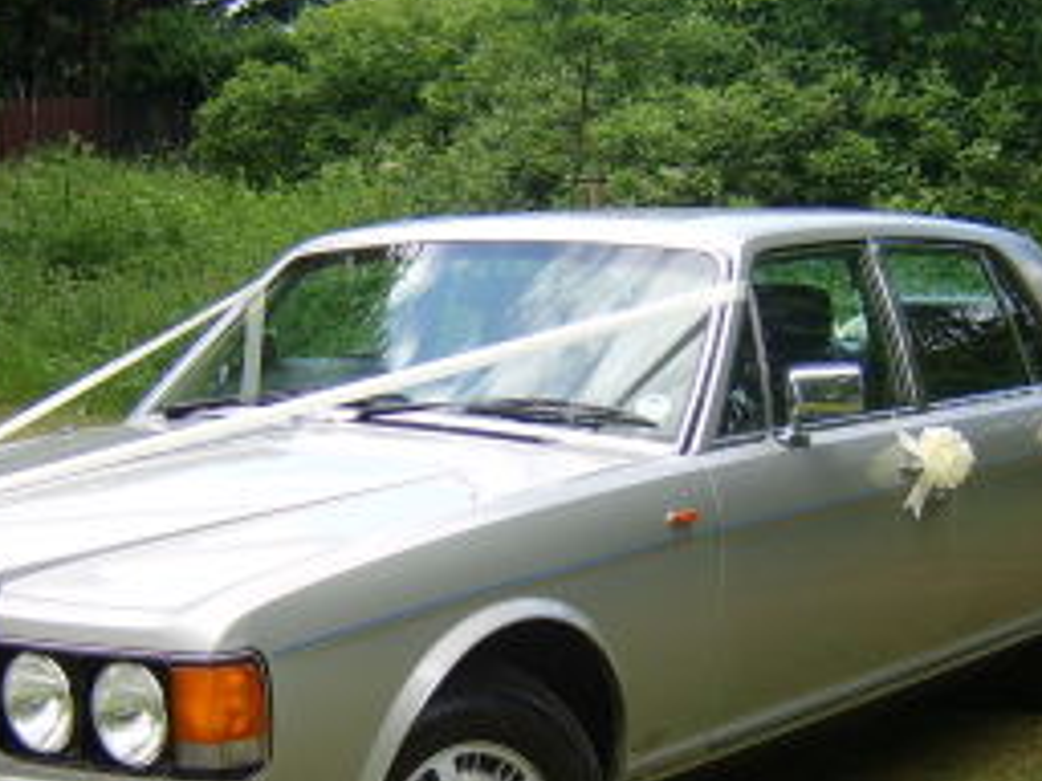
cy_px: 586
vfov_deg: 23.4
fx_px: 1866
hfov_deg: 31.2
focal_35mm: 62
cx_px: 468
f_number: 2.7
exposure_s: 1/192
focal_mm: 8.13
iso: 50
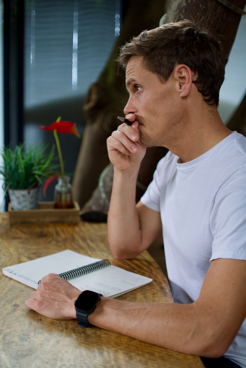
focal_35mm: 48
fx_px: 492
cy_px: 184
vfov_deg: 41.1
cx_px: 123
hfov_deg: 28.1
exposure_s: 1/60
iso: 250
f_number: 1.8
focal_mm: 32
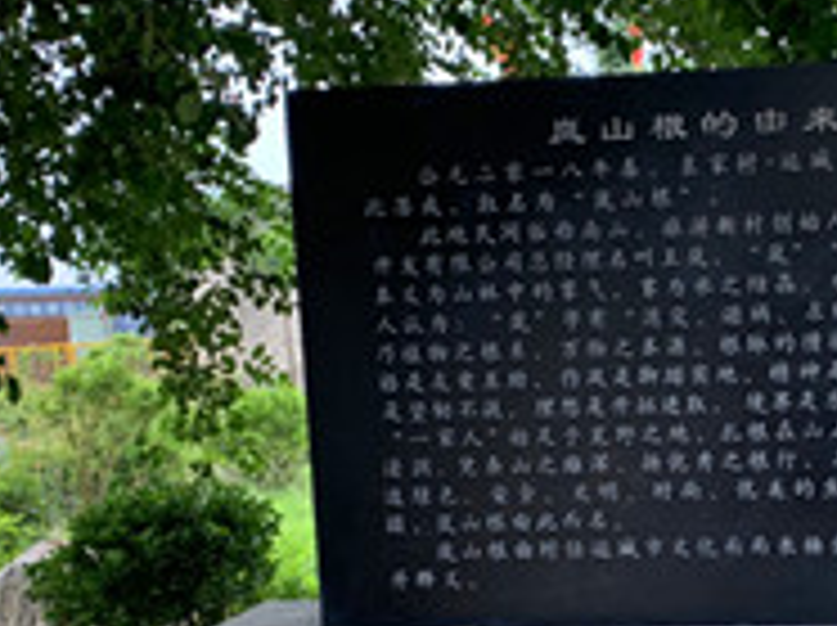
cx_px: 698
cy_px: 520
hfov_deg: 27.1
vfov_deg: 20.7
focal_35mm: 70
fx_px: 1690
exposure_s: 1/121
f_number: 1.8
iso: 32
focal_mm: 4.25
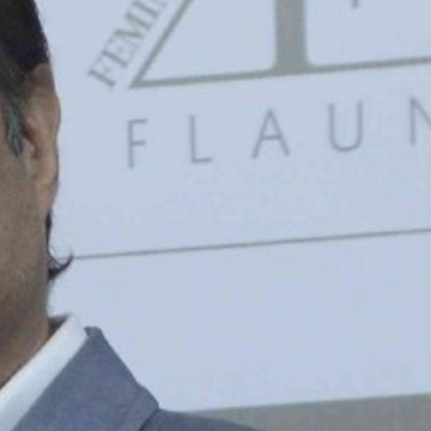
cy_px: 1188
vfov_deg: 2.2
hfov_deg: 2.2
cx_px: -1001
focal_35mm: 777
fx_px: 10945
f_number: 9
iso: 800
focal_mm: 58
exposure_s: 1/200
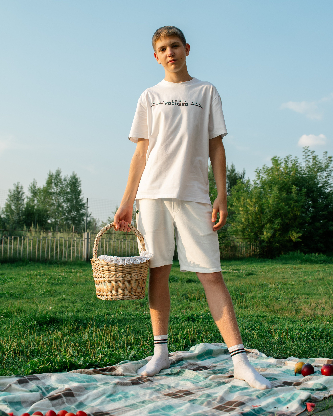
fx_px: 1047
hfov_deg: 18.1
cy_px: 186
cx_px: 166
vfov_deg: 22.5
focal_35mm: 85
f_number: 6.3
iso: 250
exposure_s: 1/250
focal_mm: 75
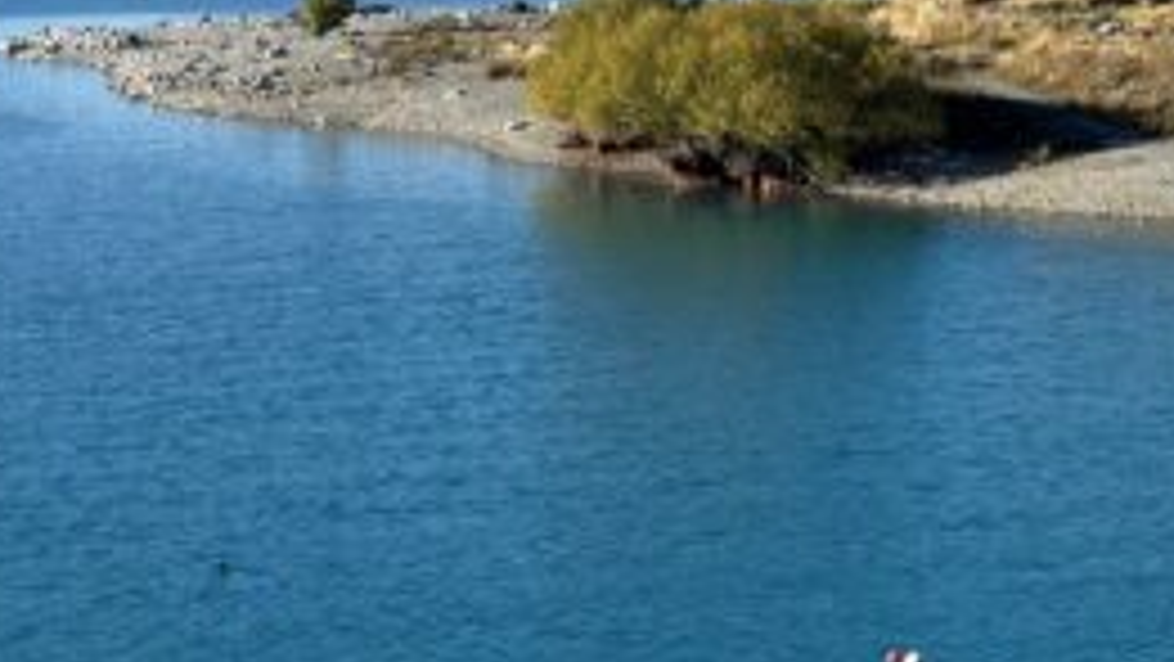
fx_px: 3456
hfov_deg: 18.9
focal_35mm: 111
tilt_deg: -1.6
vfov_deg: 10.8
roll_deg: -0.1
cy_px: -14
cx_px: 1084
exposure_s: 1/3205
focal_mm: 5.96
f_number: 1.6
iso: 50
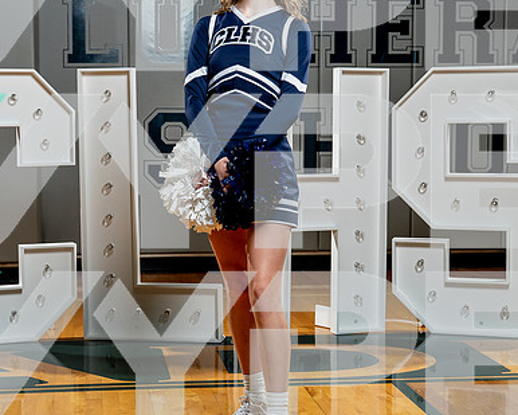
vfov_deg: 20.4
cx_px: 188
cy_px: 178
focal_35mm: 75
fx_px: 1150
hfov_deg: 25.3
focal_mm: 39
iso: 250
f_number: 5.6
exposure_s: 1/250
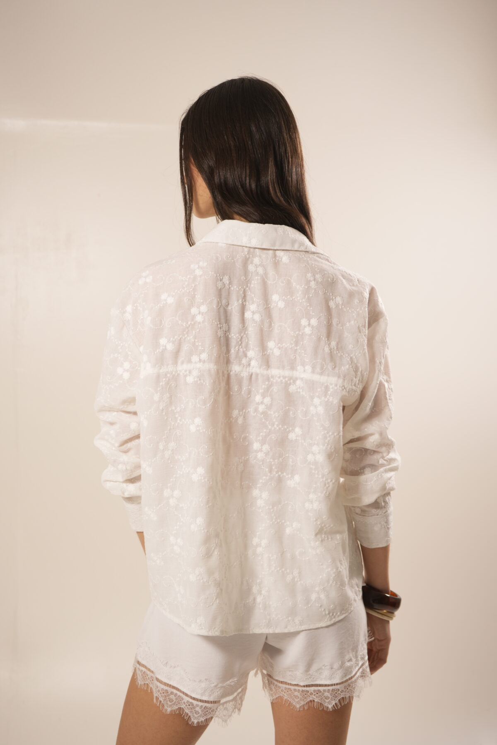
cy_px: 372
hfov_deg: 27.0
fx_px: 1035
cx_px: 248
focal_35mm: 50
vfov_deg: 39.6
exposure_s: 1/40
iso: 400
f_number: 4
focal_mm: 50
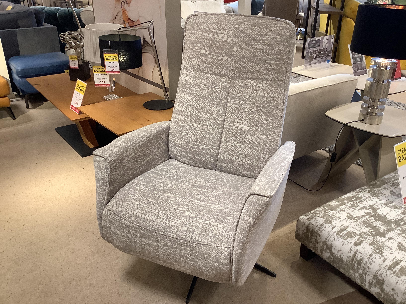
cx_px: 203
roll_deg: -1.1
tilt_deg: -27.1
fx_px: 364
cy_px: 152
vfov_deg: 45.4
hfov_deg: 58.4
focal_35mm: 31
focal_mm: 3.3
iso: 125
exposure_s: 1/50
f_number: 2.4
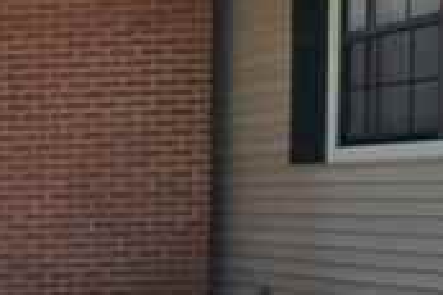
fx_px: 1094
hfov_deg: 16.1
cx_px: -504
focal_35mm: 89
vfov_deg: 15.2
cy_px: 268
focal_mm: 10
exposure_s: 1/200
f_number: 10
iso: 100
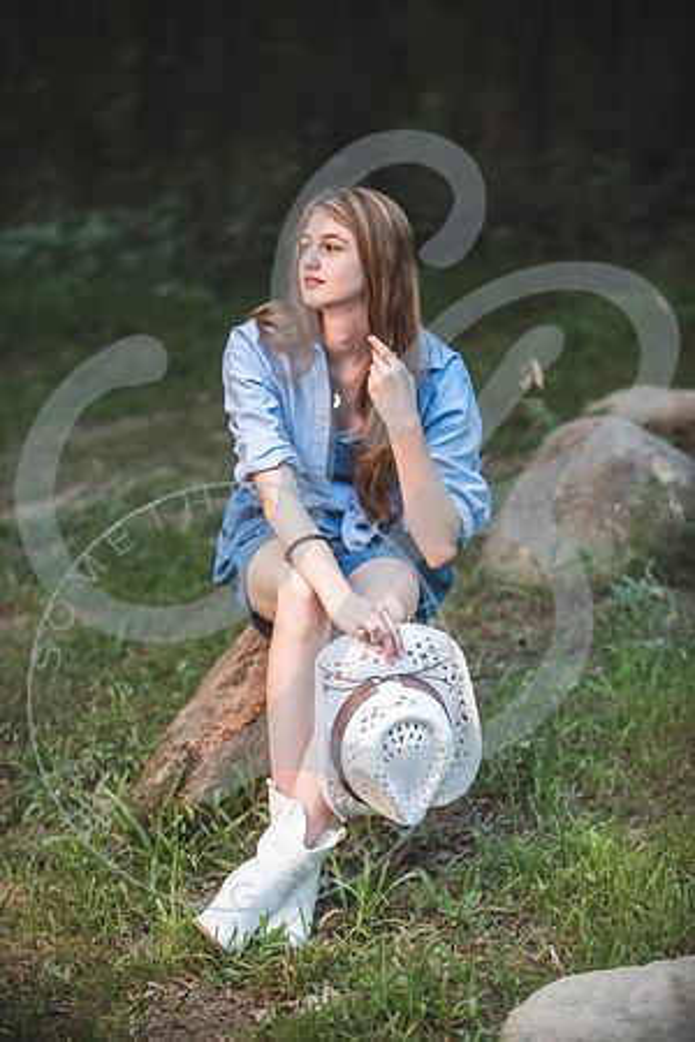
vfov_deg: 23.6
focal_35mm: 86
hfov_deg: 15.9
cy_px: 521
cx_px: 348
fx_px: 2490
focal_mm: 86
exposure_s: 1/400
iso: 800
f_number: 2.8
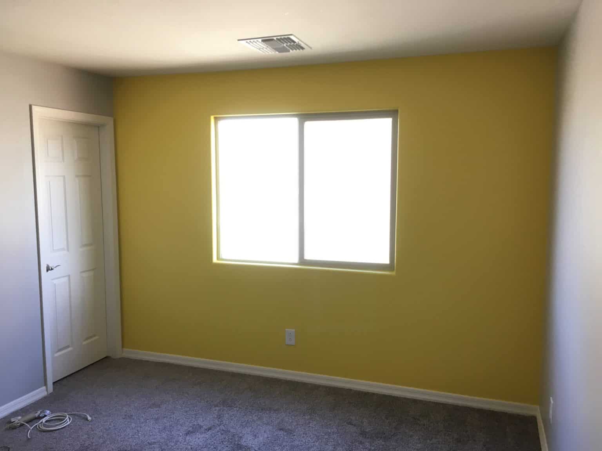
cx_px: 301
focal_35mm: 29
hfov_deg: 61.7
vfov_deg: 48.2
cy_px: 226
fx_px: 504
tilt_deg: -5.2
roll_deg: +0.5
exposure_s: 1/30
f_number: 2.2
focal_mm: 4.15
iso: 64
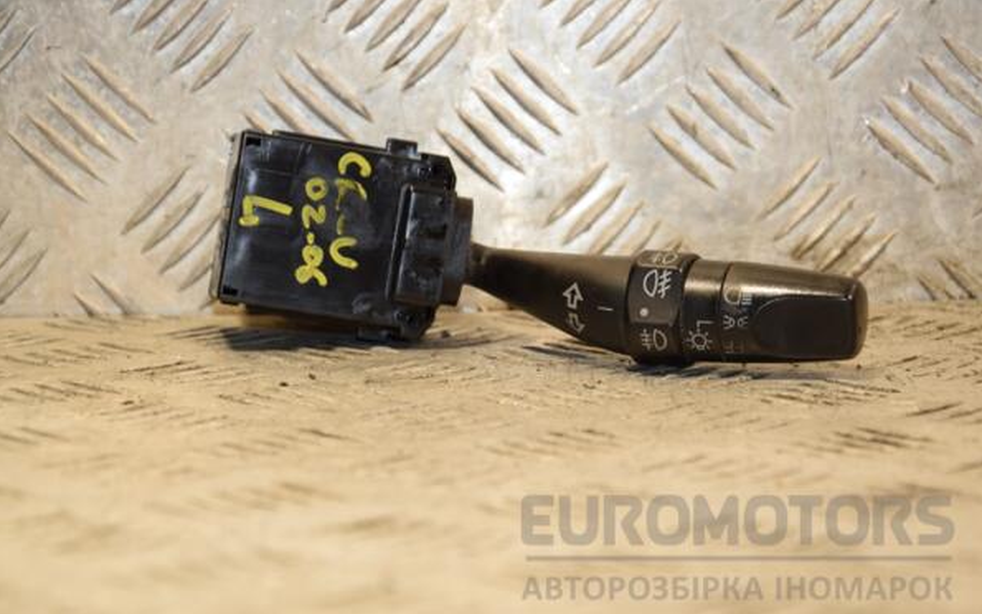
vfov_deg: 12.1
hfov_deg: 19.3
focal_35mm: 108
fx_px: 2891
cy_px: 300
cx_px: 490
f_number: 7.1
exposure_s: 1/200
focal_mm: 70
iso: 800
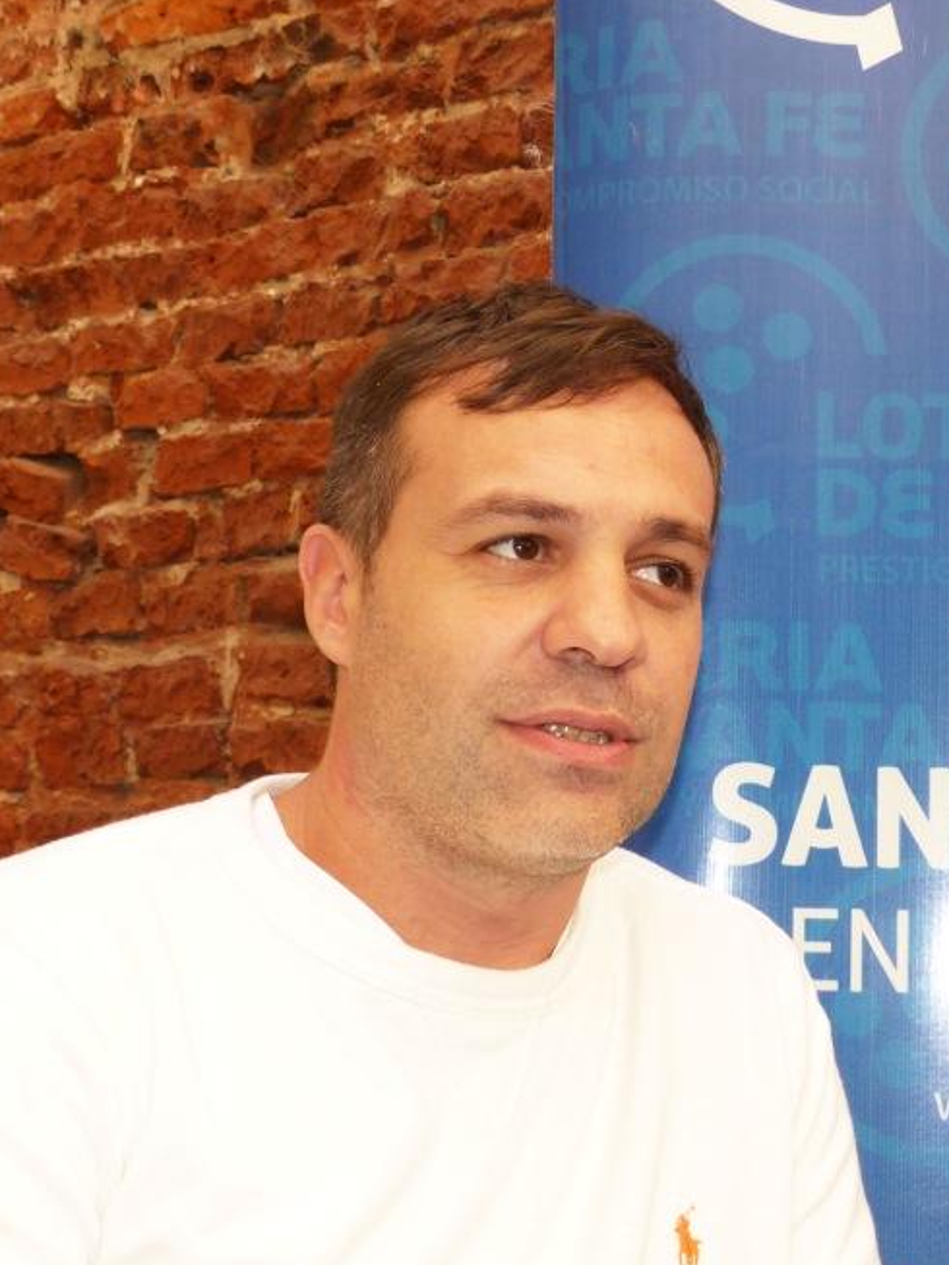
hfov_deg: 21.3
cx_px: 542
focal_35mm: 69
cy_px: 633
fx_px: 2521
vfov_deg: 28.2
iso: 100
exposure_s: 1/100
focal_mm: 7.6
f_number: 2.8
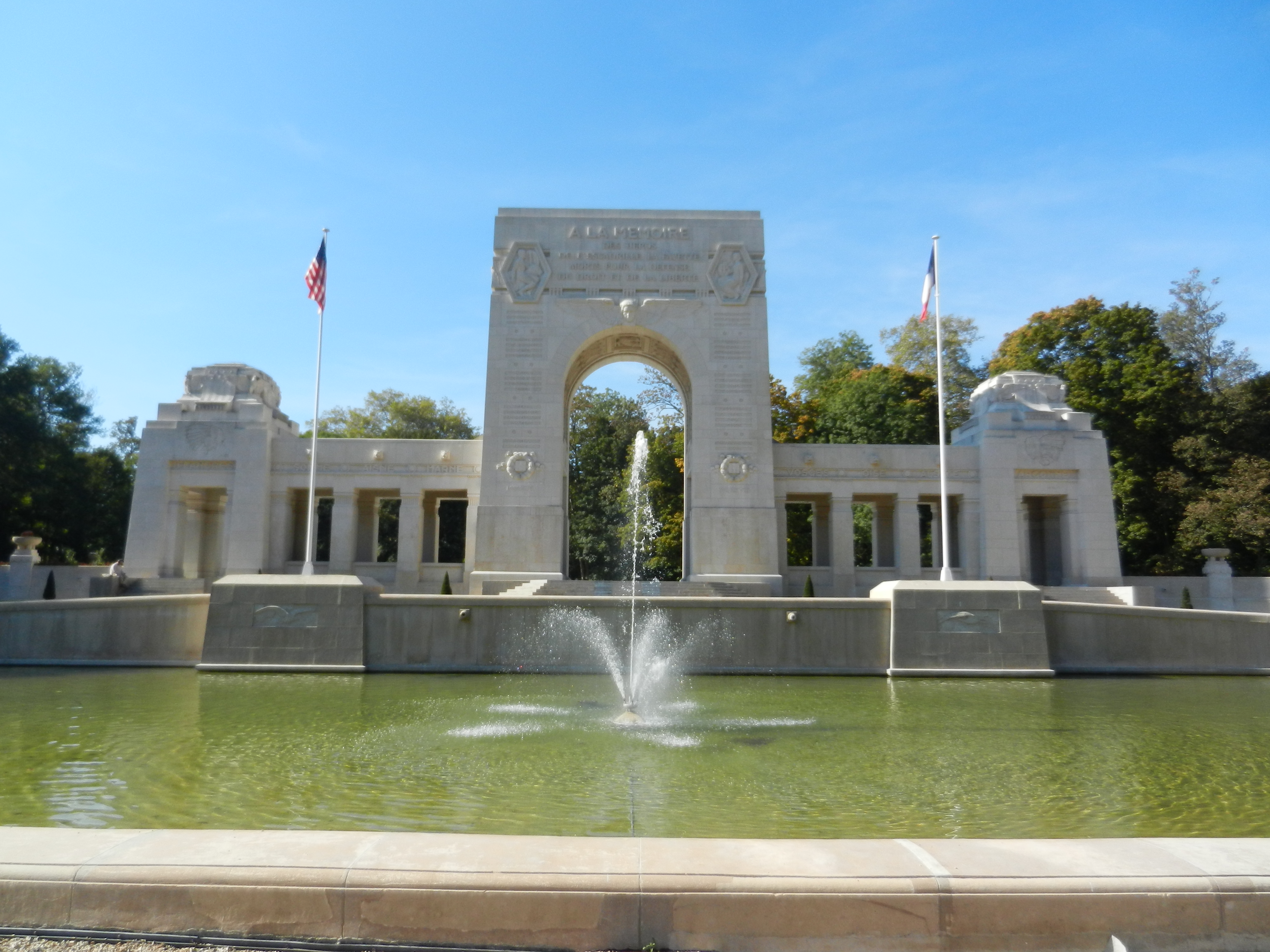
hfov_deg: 69.4
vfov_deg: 54.9
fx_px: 917
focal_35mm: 25
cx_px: 635
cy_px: 476
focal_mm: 4.5
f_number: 3.5
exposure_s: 1/1250
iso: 160
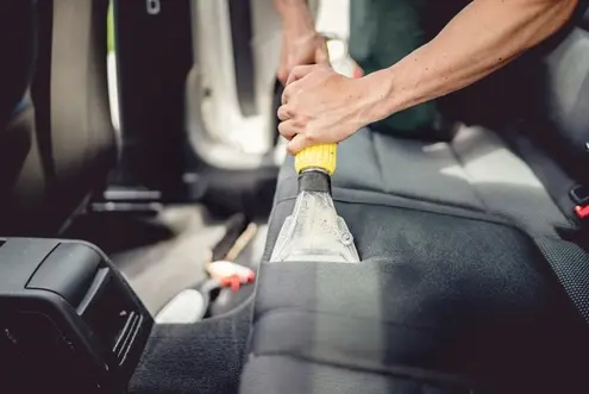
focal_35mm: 35
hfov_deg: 54.4
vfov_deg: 37.9
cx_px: 294
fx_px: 573
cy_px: 197
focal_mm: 35
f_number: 1.4
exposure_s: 1/640
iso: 250
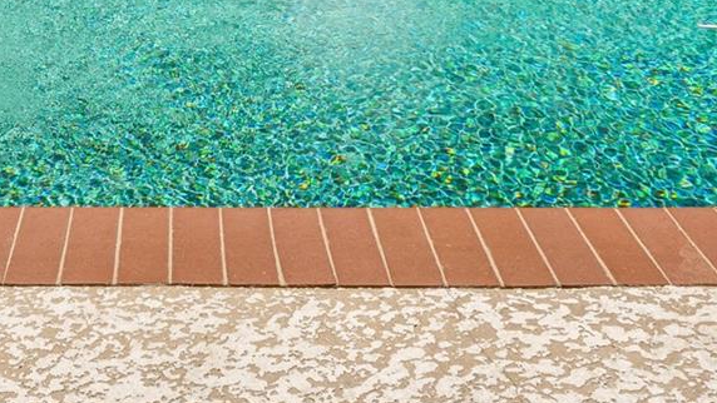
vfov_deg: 16.1
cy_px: -380
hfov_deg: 34.4
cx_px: 216
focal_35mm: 60
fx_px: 1141
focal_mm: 16
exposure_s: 1/100
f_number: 9
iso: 200
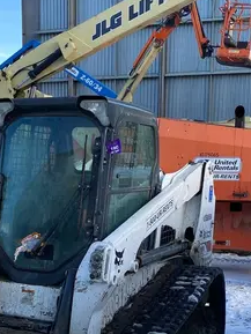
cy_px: 281
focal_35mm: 66
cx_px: 53
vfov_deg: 28.6
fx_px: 638
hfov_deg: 22.0
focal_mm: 4.25
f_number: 1.8
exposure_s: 1/449
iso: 32
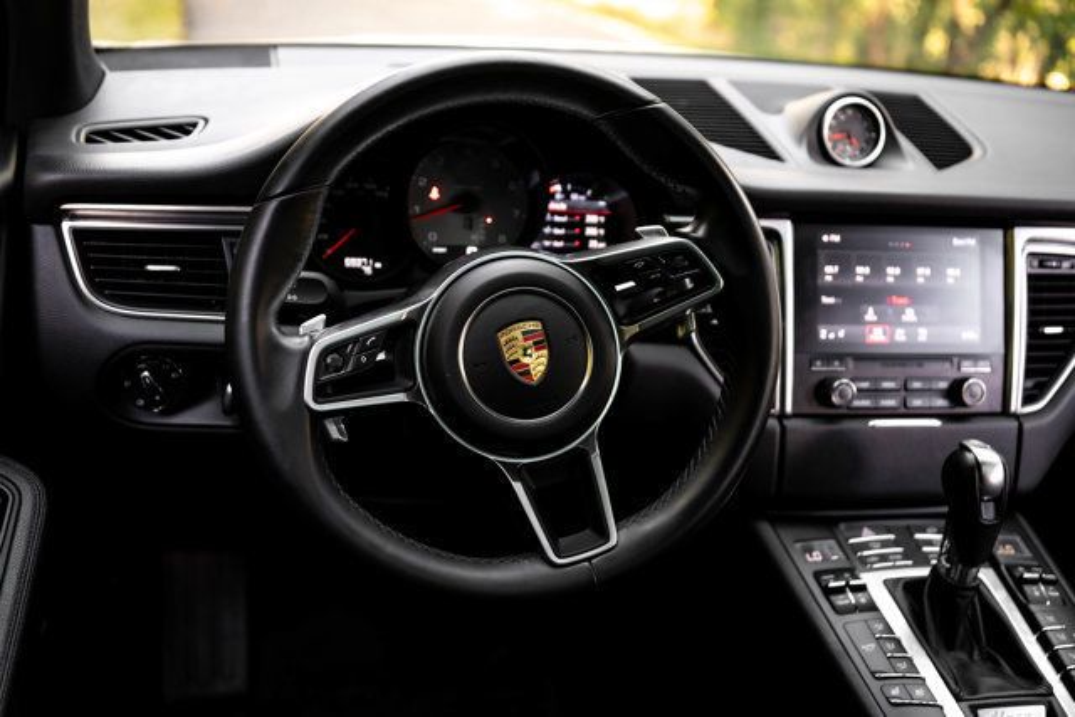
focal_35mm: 40
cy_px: 358
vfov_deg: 33.4
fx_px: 1195
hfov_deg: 48.4
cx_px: 538
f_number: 3.2
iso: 1000
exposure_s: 1/160
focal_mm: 40
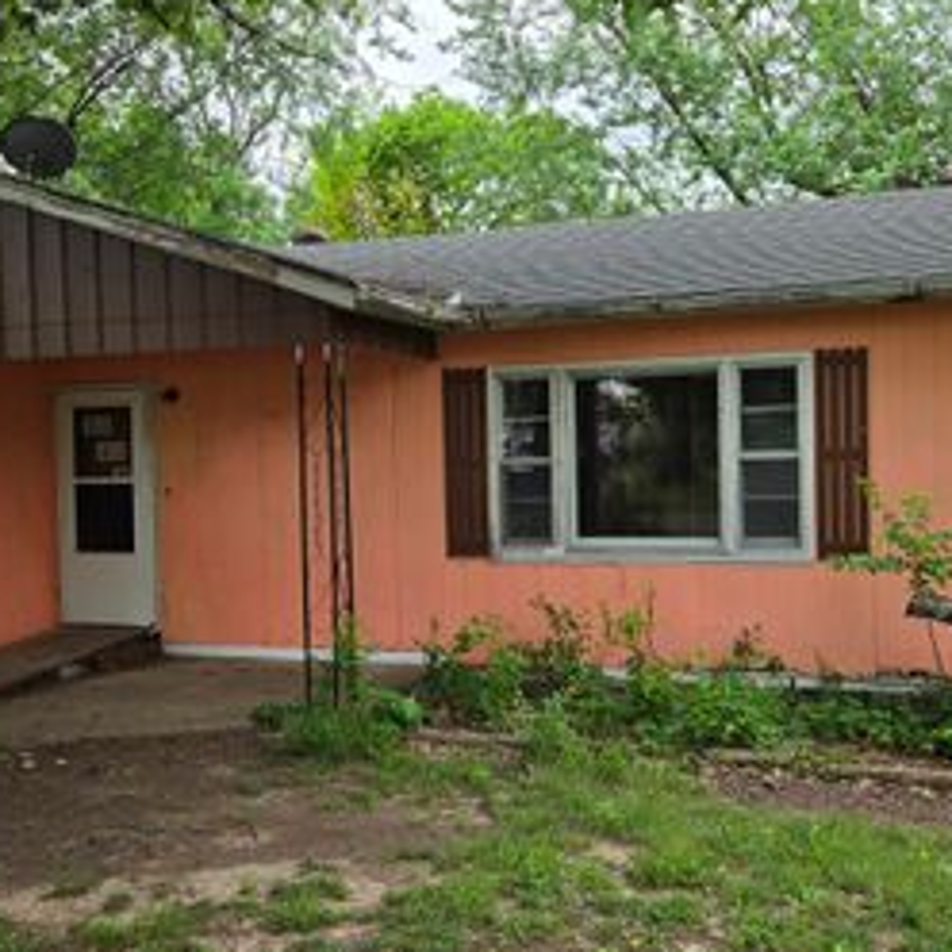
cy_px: 501
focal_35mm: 41
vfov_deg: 40.9
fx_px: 1276
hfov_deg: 40.9
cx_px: 480
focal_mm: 5.4
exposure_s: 1/1742
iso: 80
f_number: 1.8
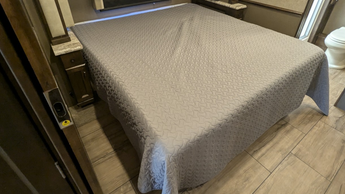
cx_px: 174
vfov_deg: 54.9
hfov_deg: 86.6
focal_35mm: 20
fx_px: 183
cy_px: 67
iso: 203
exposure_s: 1/38.1
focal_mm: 2.35
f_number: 2.2
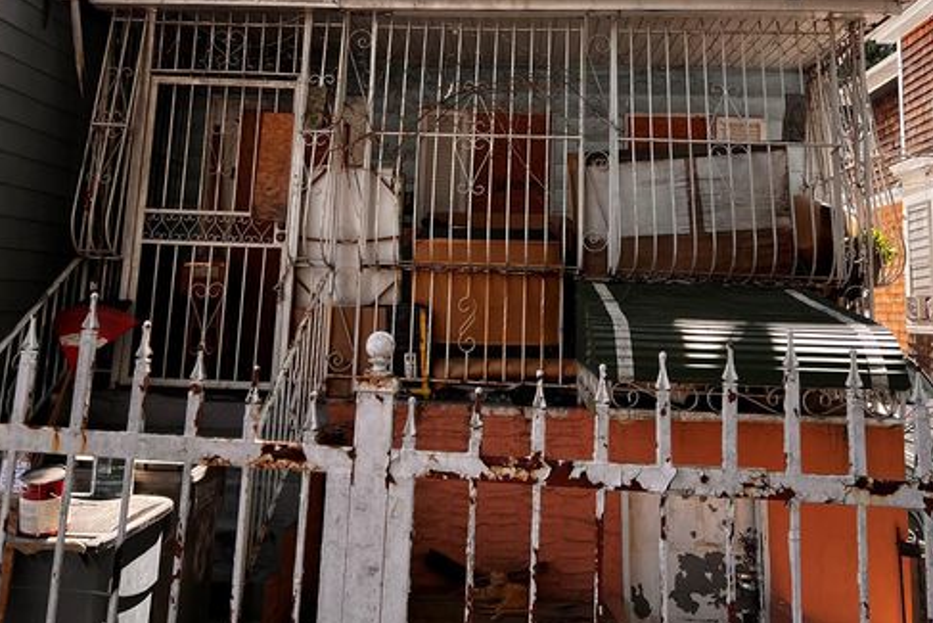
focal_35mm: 37
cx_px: 464
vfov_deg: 35.0
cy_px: 139
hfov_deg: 51.9
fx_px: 959
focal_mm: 5.7
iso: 50
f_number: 1.5
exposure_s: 1/379
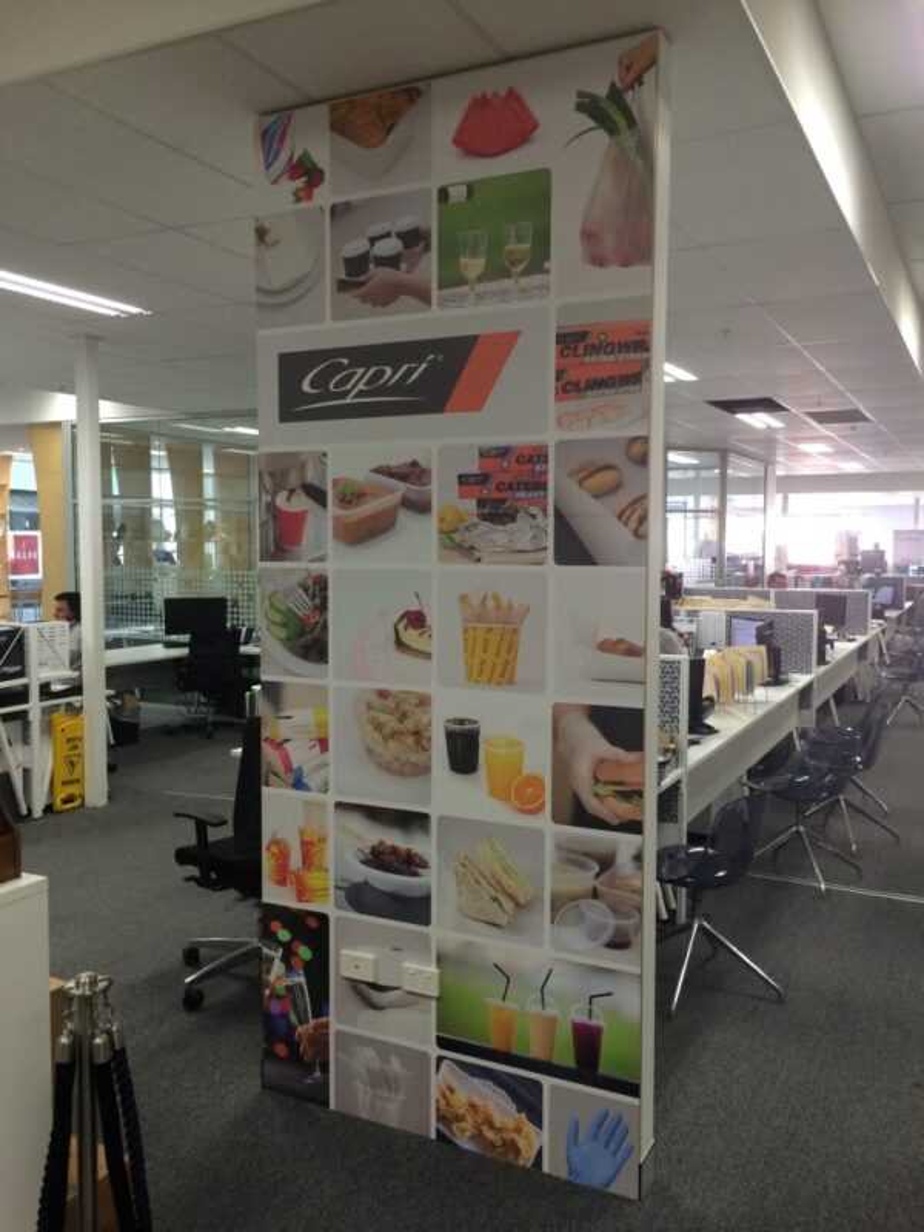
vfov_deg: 61.7
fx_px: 1032
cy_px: 616
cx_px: 462
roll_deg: +1.3
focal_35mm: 29
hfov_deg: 48.2
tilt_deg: -4.0
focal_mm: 4.15
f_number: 2.2
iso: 80
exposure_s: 1/33
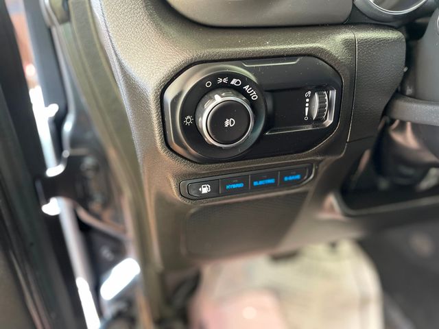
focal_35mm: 26
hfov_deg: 67.3
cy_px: 164
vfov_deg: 53.1
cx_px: 220
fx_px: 330
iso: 800
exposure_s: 1/30
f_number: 1.6
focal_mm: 4.2
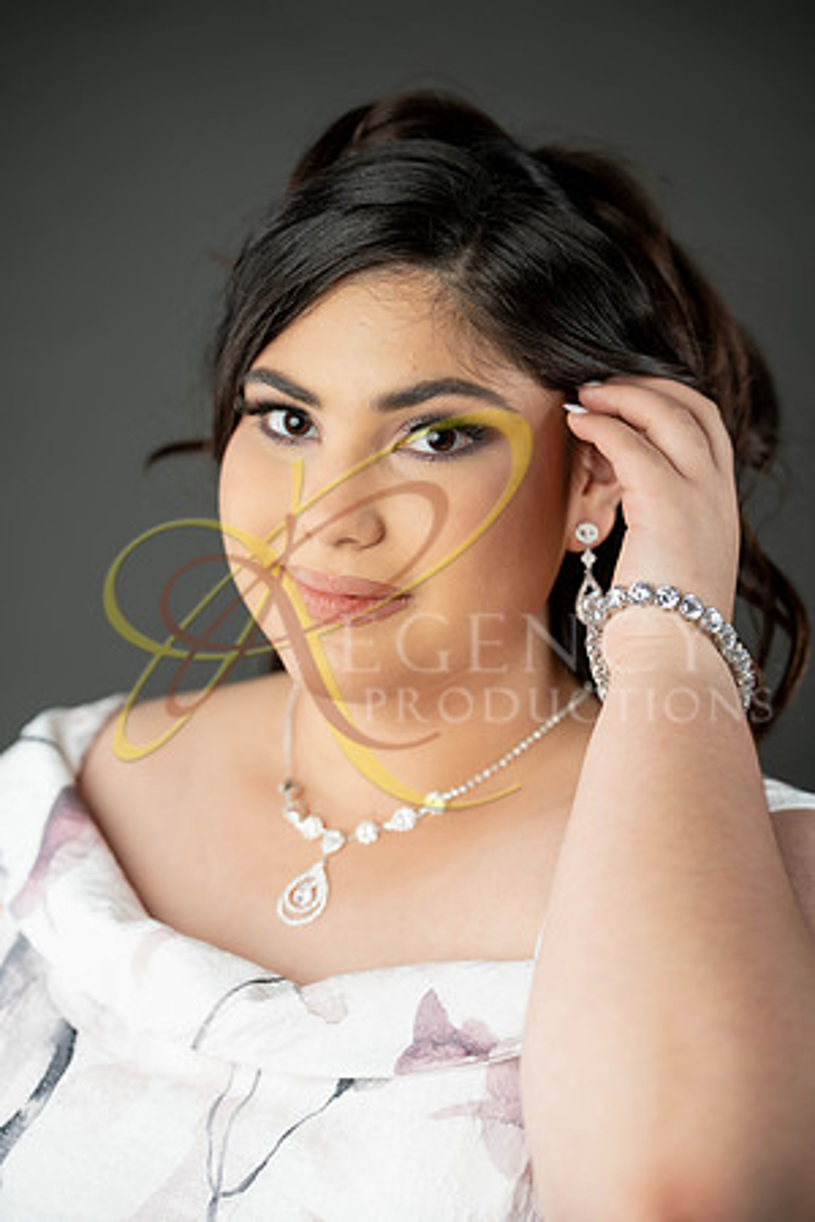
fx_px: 2852
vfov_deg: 24.2
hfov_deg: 16.3
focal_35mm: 84
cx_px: 408
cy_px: 611
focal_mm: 84
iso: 250
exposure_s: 1/250
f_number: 3.2
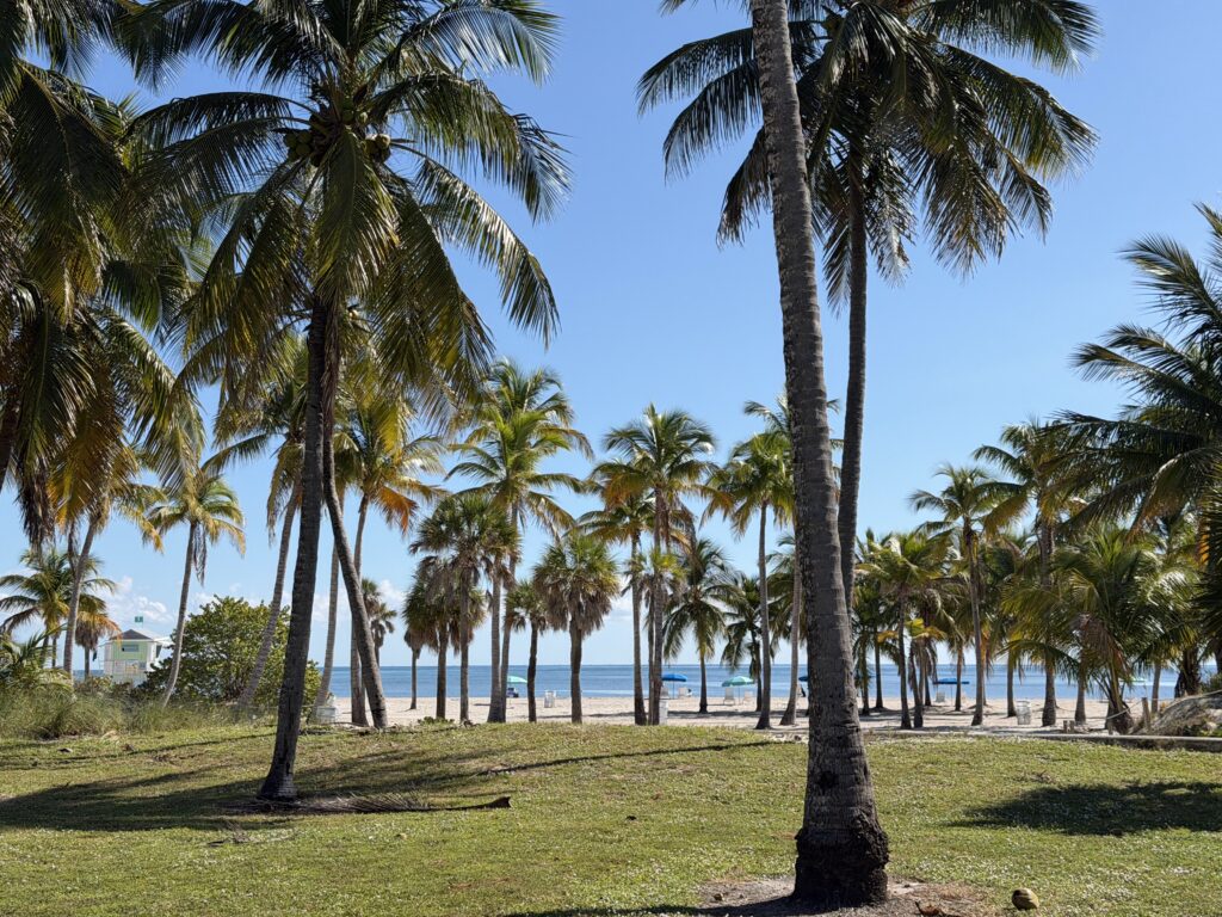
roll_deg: +0.3
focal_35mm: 48
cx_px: 611
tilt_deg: +7.3
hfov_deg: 39.7
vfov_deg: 30.3
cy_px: 458
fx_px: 1694
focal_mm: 6.76
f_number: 1.78
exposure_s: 1/5587
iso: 64
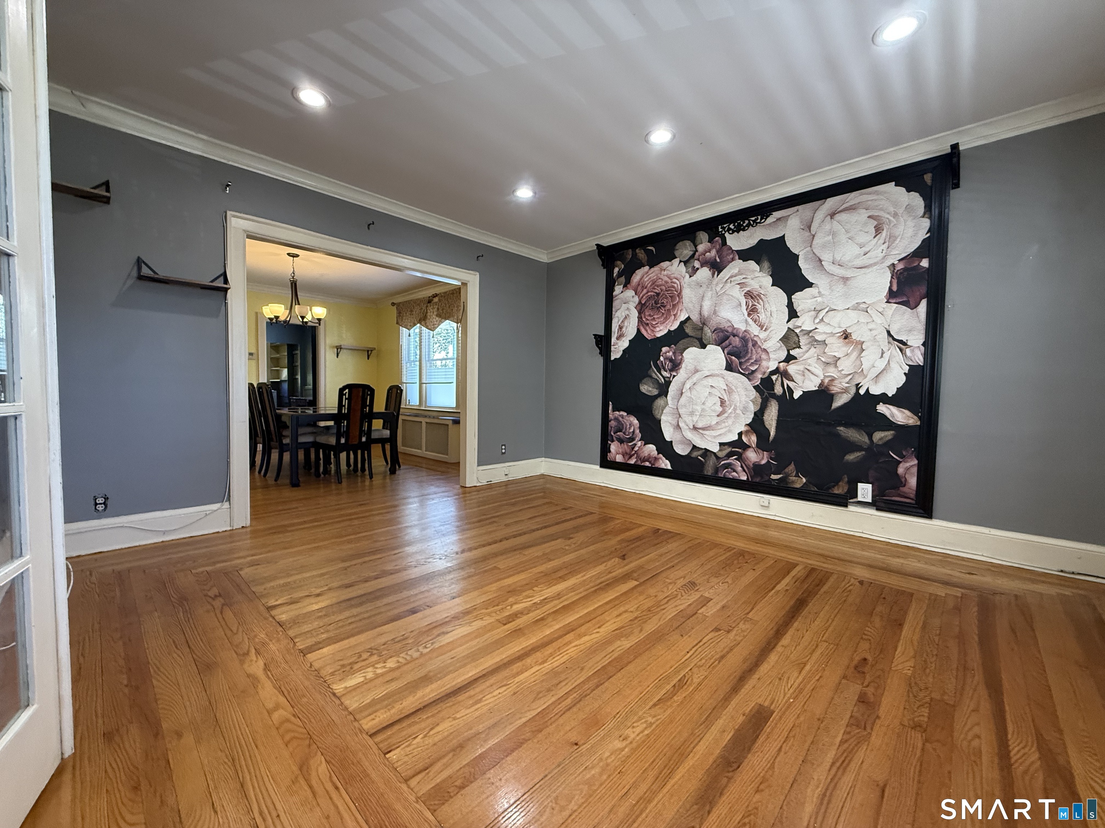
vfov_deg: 85.7
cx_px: 552
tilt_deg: -1.7
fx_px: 447
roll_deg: -1.1
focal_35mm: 14
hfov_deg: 102.1
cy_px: 414
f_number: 2.2
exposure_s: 1/120
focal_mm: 2.22
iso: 400
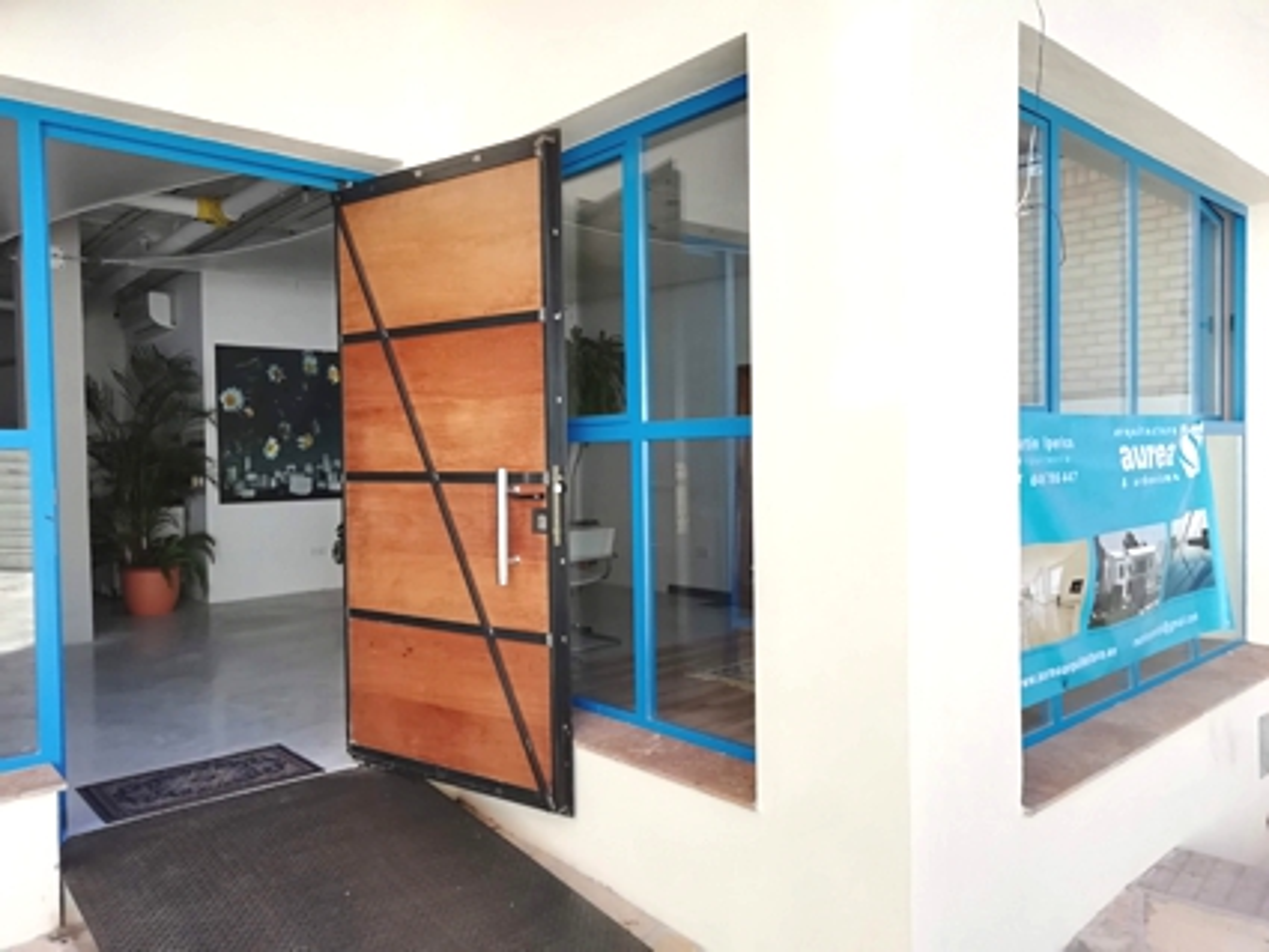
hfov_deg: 67.3
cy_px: 476
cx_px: 634
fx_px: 953
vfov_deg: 53.1
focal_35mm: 26
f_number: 2.2
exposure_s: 1/227
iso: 50
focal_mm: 3.46
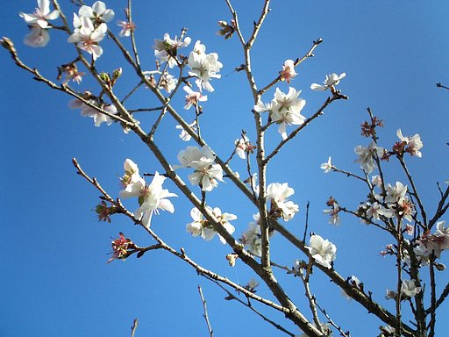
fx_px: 480
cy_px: 168
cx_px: 224
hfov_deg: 50.1
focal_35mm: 37
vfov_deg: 38.7
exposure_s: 1/640
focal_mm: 5.6
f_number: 3.5
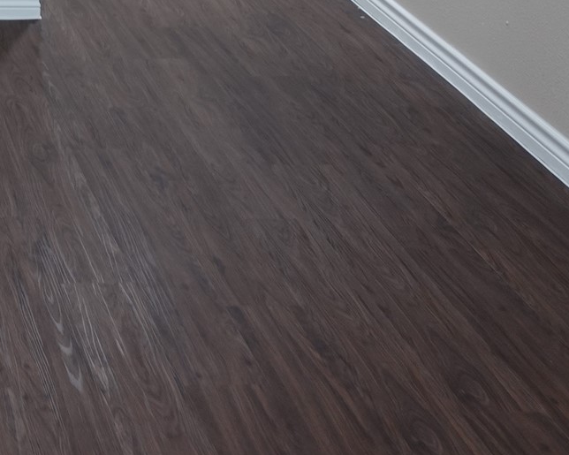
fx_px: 1280
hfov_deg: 22.7
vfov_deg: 18.7
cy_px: -139
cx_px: -143
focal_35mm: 76
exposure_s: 1/30
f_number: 1.8
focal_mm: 9.4
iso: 160
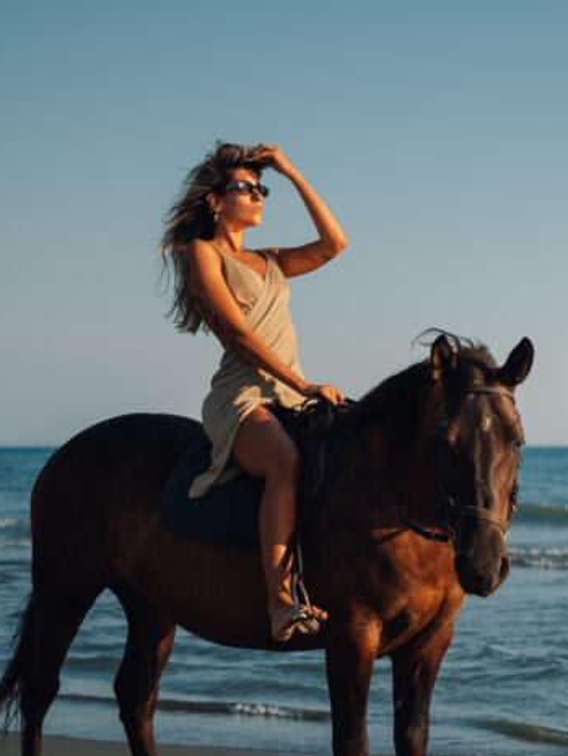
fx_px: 1618
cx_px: 617
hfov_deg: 19.1
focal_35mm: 74
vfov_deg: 26.0
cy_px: 552
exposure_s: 1/1250
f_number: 1.8
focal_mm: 35
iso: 50
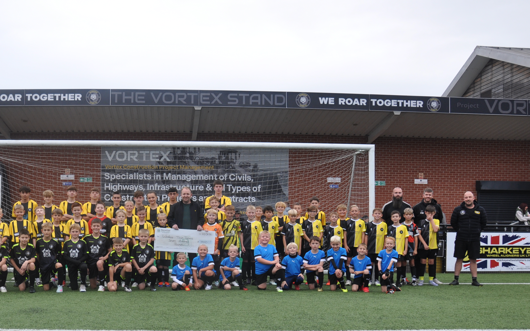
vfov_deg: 30.5
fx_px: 592
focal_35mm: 41
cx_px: 192
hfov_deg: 47.7
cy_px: 262
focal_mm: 18
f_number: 5.6
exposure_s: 1/125
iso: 220
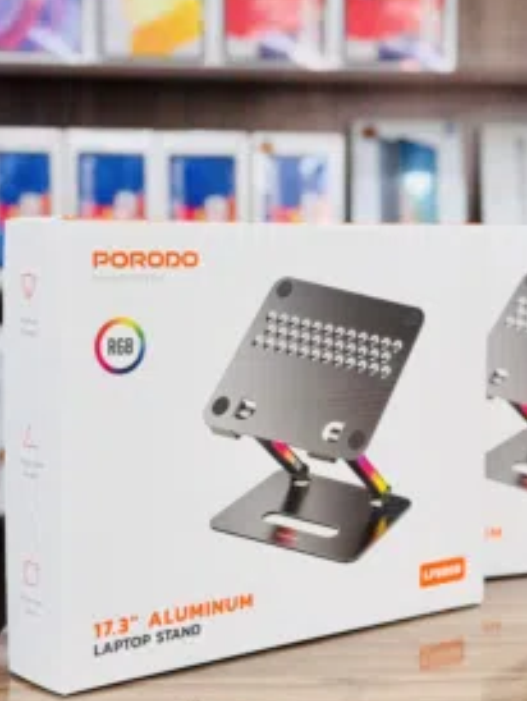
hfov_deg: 20.9
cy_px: 348
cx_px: 374
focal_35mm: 70
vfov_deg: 27.8
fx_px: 1419
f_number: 1.78
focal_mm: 6.76
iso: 64
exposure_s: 1/100
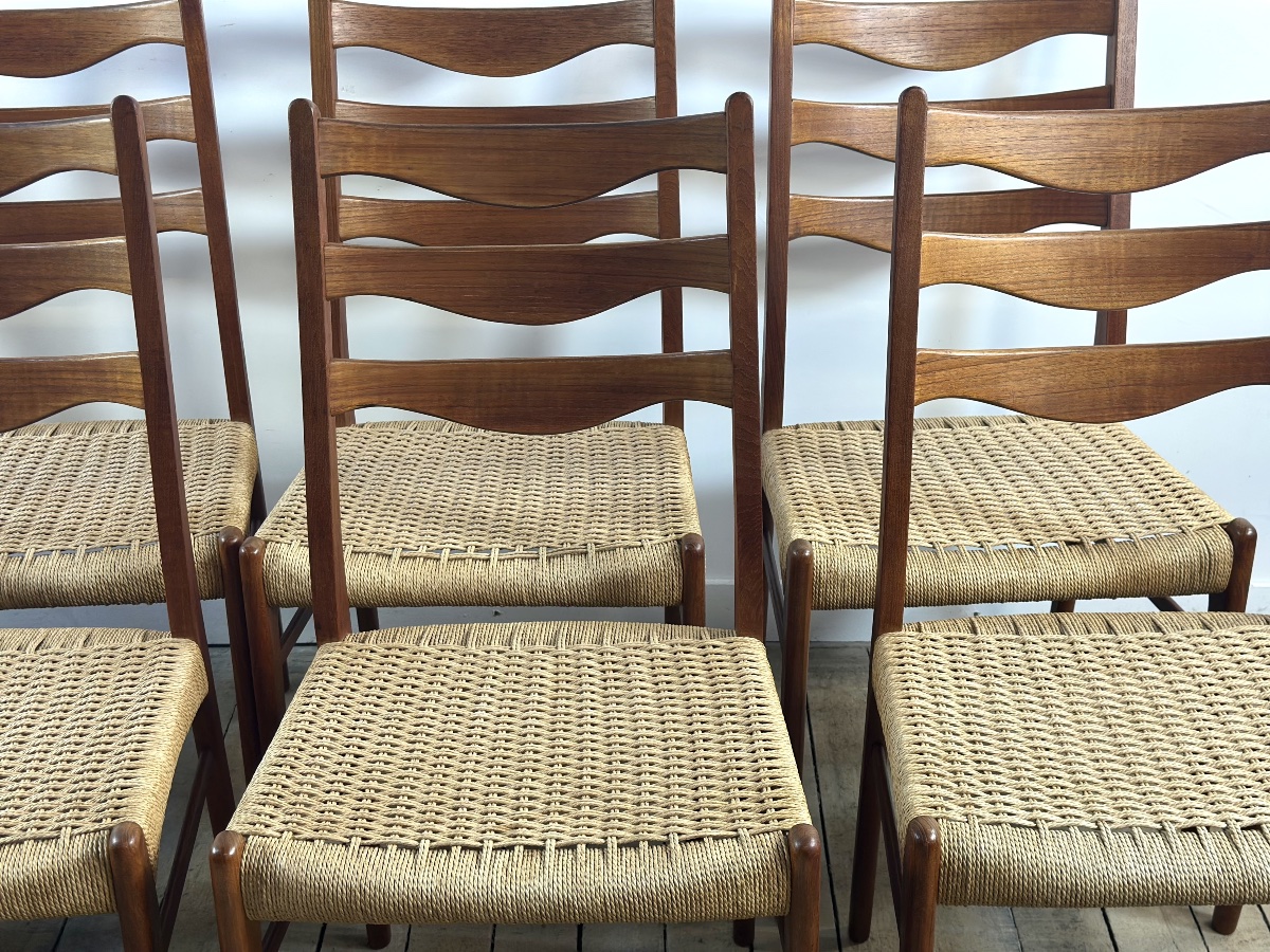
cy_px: 476
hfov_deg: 39.7
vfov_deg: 30.3
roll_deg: +1.4
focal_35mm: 48
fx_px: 1761
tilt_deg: -26.1
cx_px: 635
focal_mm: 6.86
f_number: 1.78
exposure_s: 1/50
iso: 64
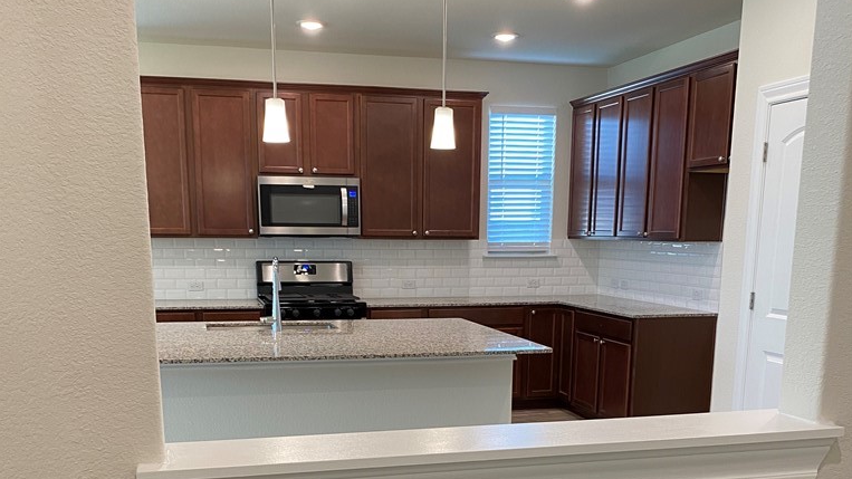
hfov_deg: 52.8
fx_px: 858
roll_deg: -0.2
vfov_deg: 29.8
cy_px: 432
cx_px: 428
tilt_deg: -12.3
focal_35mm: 38
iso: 80
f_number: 1.8
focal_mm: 4.25
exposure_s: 1/60
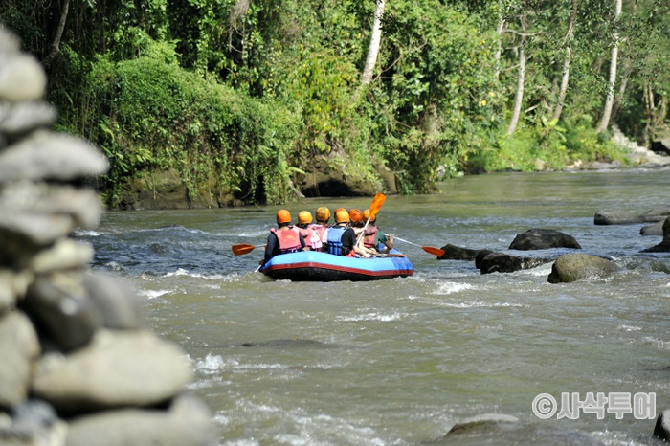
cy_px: 223
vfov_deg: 6.9
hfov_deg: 10.3
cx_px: 335
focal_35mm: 200
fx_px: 3720
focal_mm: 200
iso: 250
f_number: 5.6
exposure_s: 1/640
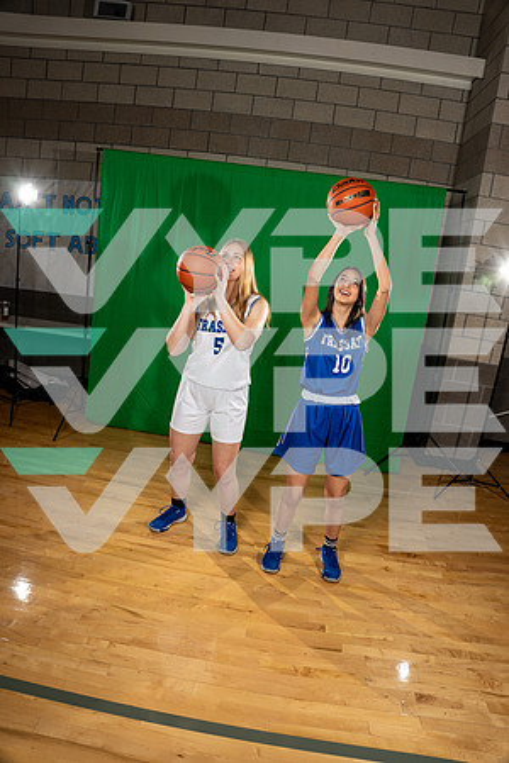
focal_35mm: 22
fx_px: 467
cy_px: 382
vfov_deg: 78.6
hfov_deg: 57.2
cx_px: 254
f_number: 8
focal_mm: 22
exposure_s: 1/250
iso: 250
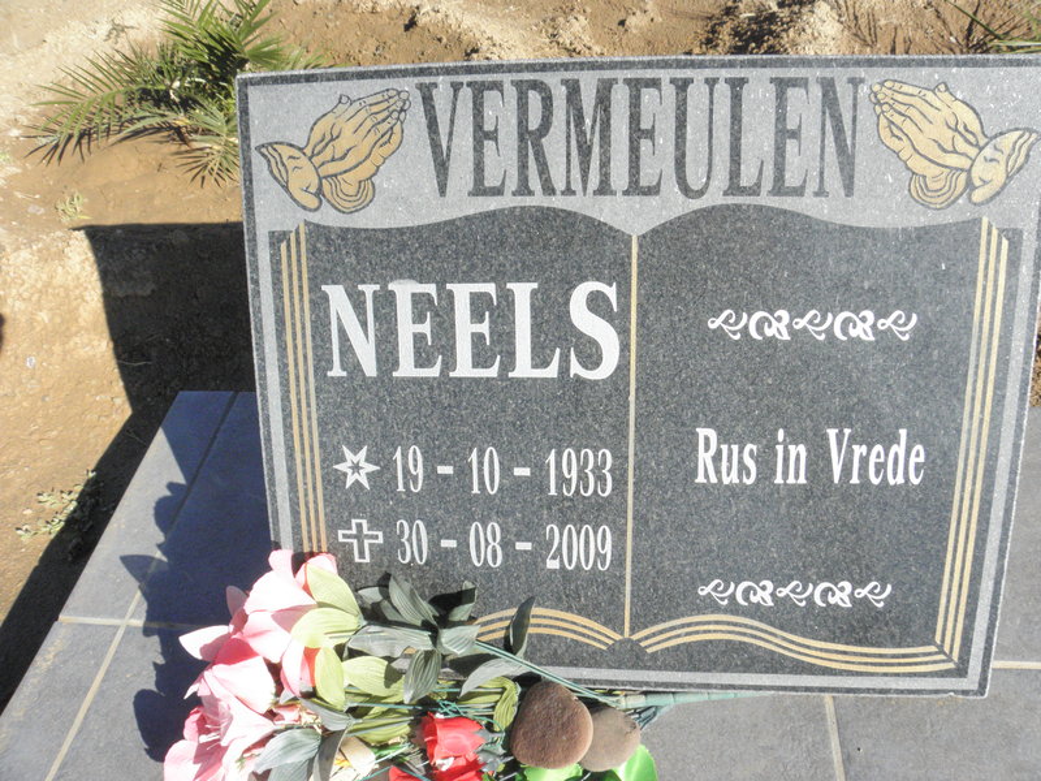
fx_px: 782
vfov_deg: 53.1
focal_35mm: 26
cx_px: 520
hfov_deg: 67.3
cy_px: 390
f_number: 6.3
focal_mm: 4.6
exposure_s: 1/800
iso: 200
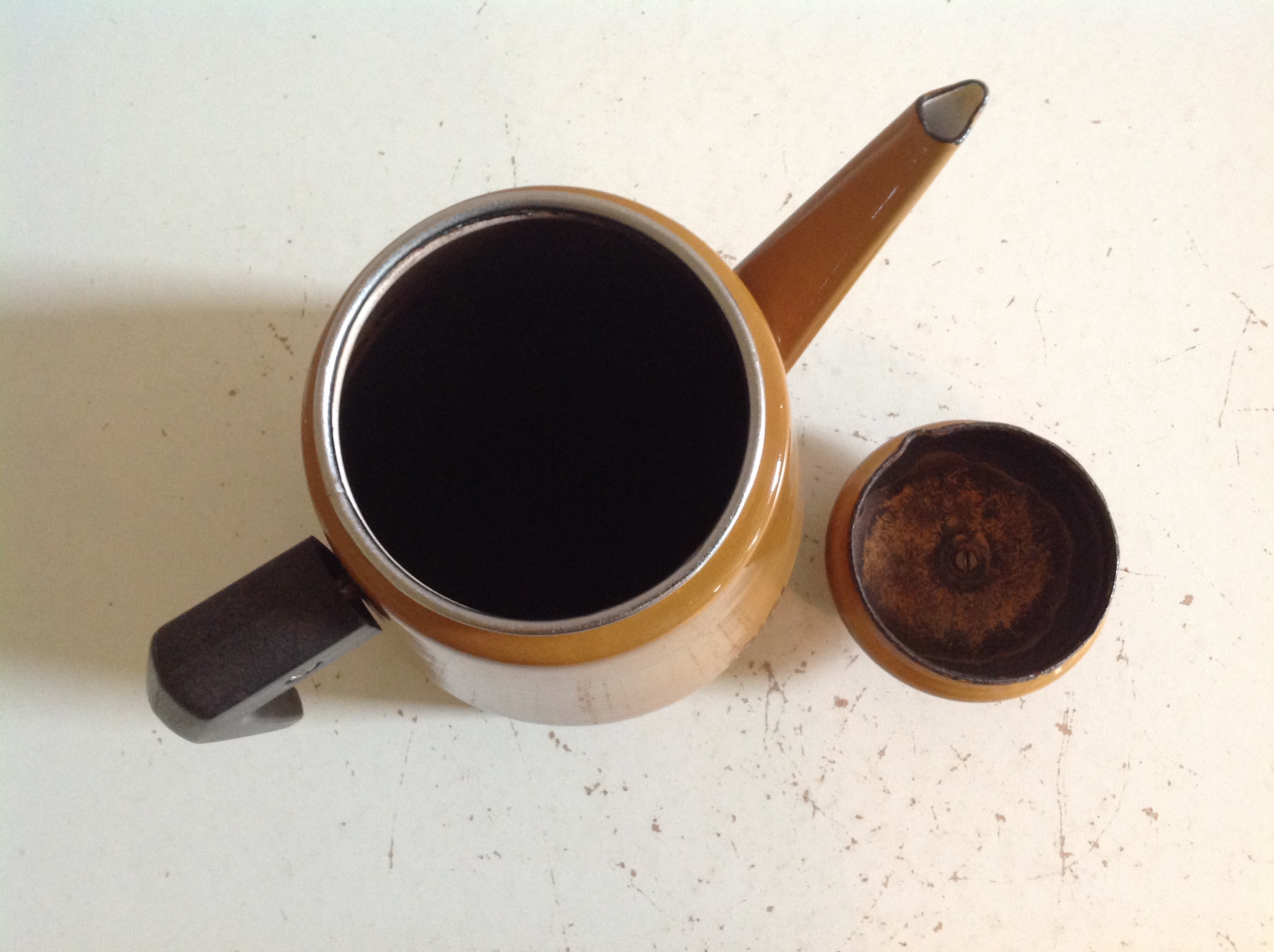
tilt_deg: -81.3
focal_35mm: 35
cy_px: 476
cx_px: 637
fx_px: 1286
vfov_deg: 40.6
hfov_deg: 52.7
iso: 250
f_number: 2.4
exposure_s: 1/15
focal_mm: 4.28
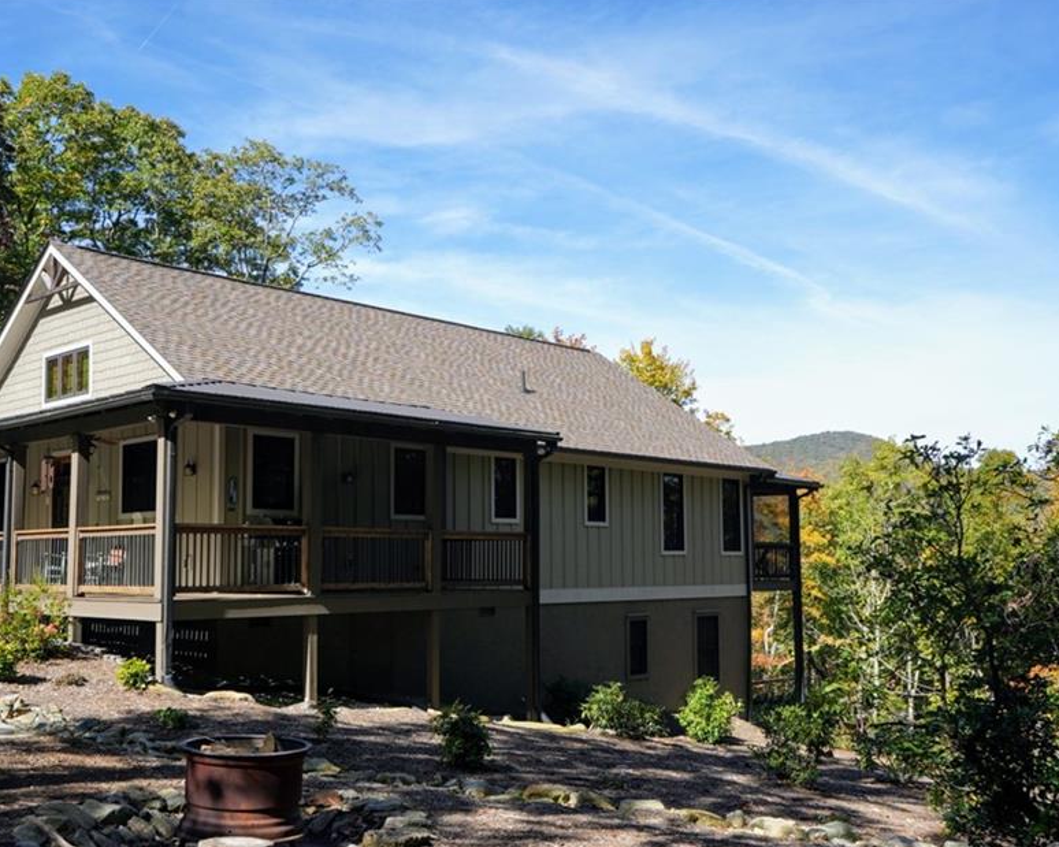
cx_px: 478
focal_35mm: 36
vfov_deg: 41.1
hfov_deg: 50.2
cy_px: 460
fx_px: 1128
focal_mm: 29
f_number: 5
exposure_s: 1/400
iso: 100
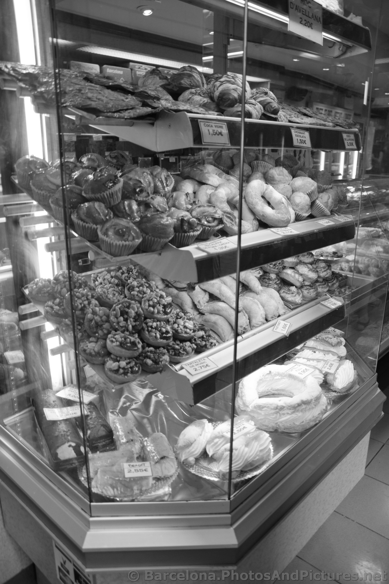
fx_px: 438
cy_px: 292
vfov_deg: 67.4
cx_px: 194
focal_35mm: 27
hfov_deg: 47.9
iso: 800
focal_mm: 18
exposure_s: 1/125
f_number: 4.5
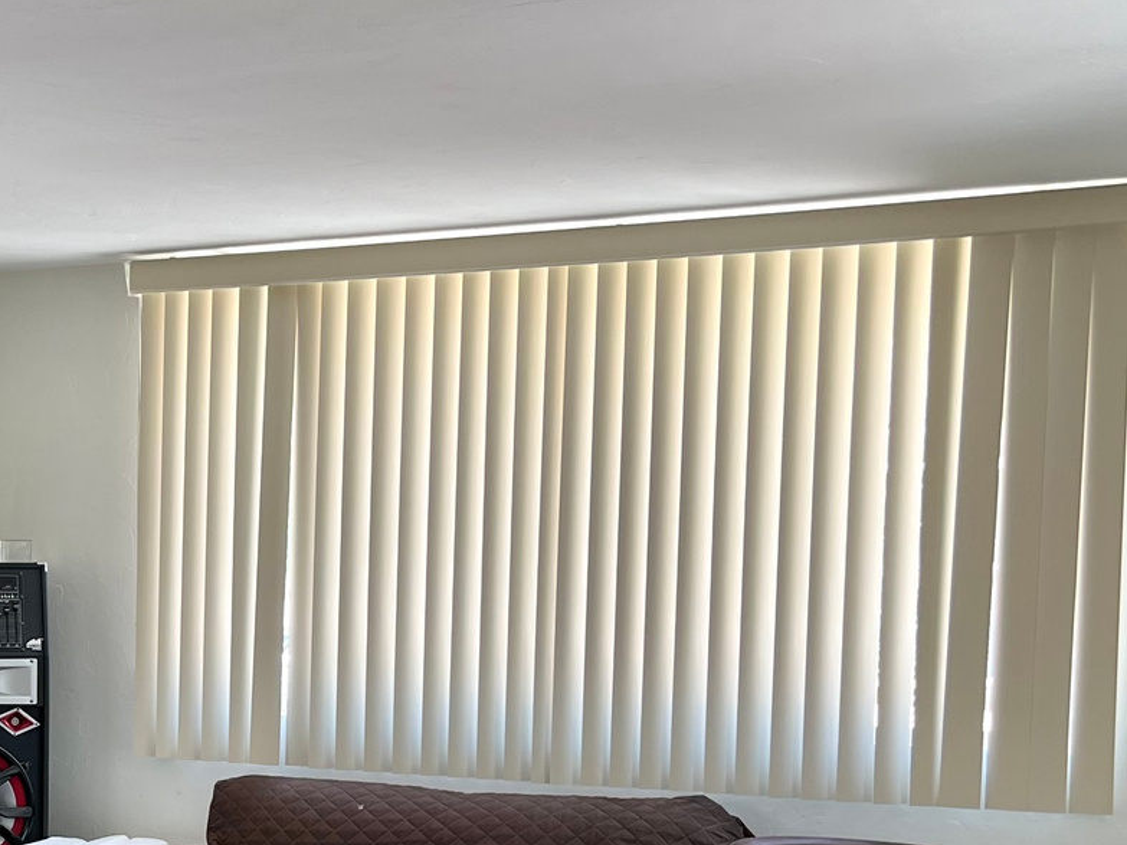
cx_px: -82
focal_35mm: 68
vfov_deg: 21.3
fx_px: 2214
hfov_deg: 26.5
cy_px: 687
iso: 64
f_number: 1.6
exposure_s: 1/120
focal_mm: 5.1
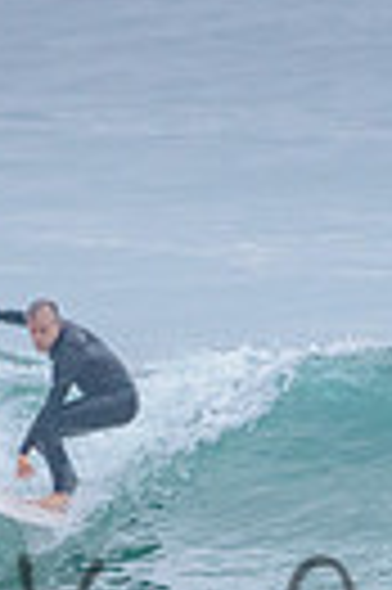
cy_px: 472
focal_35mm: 2711
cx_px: 200
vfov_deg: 0.8
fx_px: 44394
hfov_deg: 0.5
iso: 1600
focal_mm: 500
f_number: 5.6
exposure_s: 1/2000
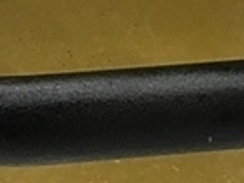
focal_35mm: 129
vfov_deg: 11.5
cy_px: 127
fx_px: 909
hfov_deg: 15.3
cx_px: 158
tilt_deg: -58.7
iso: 40
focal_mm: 3.99
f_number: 1.8
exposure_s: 1/30
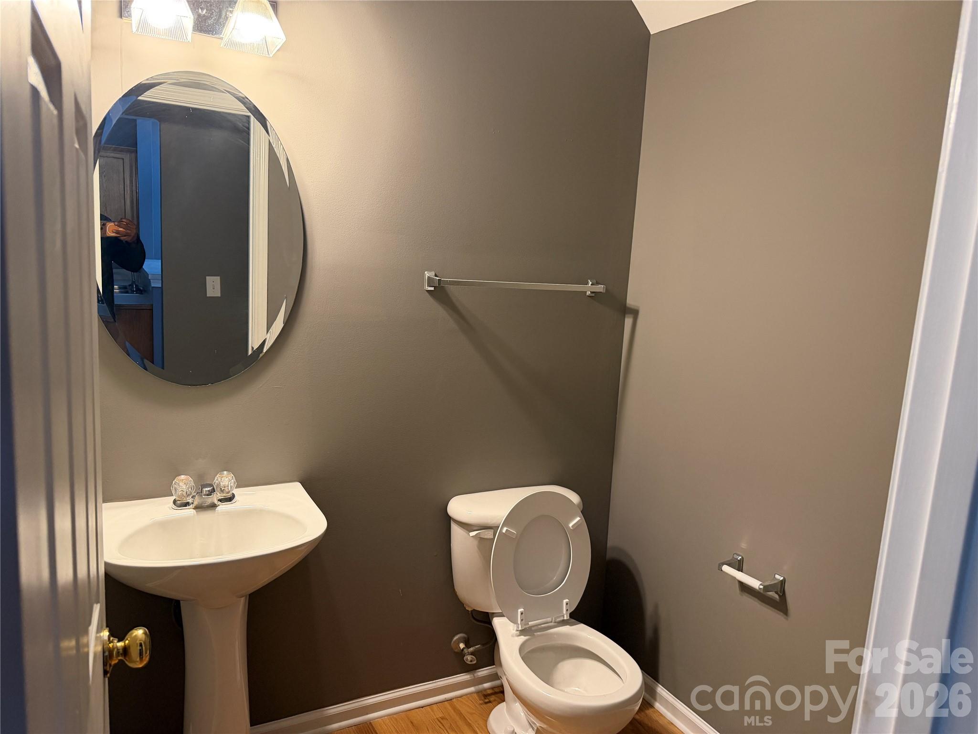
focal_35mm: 24
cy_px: 367
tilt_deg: -9.3
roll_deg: -2.5
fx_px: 678
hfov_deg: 71.6
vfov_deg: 56.8
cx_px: 489
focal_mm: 6.76
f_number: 1.78
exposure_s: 1/60
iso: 320
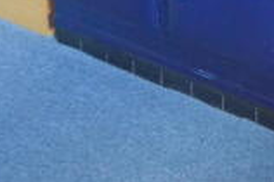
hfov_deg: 21.9
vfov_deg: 13.3
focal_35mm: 87
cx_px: 319
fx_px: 661
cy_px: -194
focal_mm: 14
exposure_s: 1/60
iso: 900
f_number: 3.5
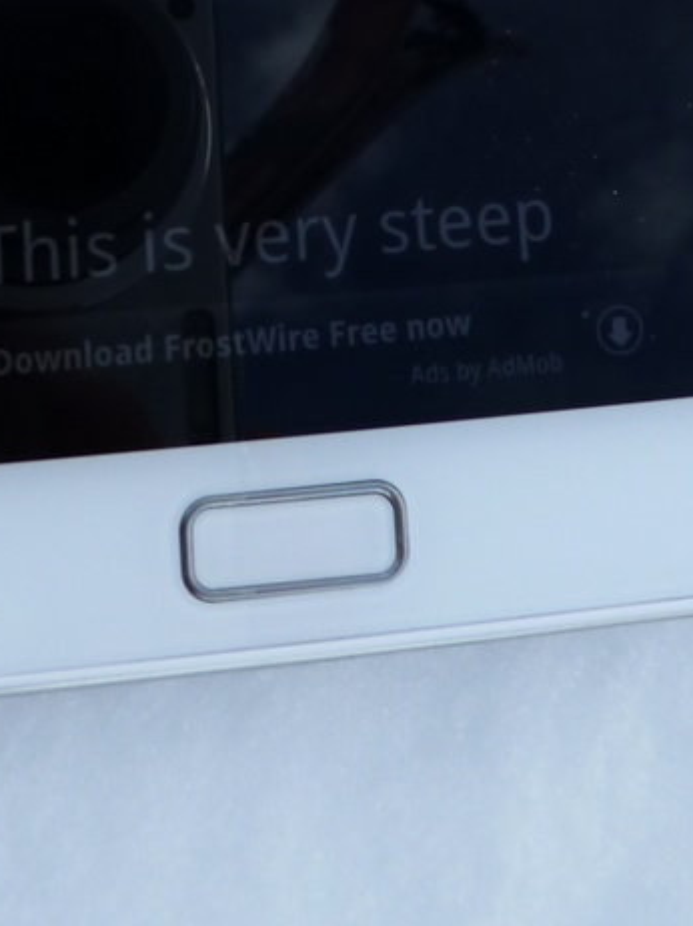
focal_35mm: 65
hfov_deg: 22.5
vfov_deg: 26.1
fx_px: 1737
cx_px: 296
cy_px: -226
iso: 80
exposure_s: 1/400
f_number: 4
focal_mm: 4.1
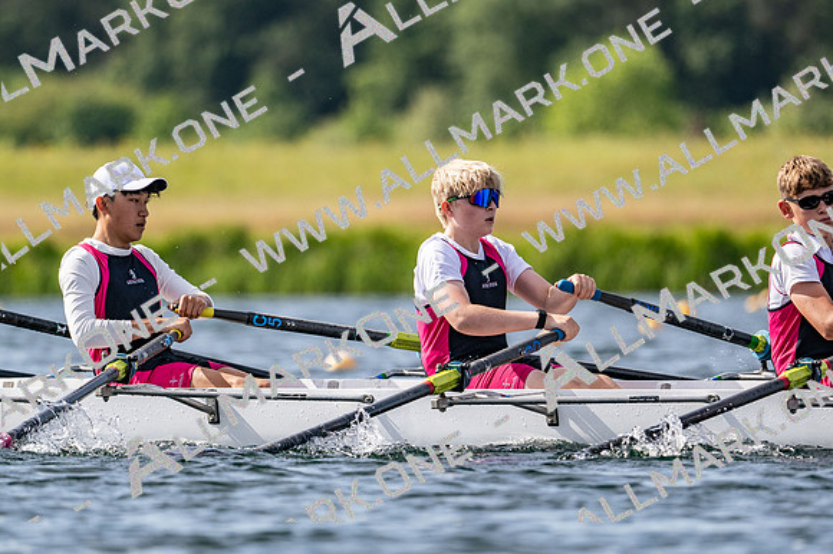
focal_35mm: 600
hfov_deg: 3.4
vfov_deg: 2.3
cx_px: 416
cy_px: 277
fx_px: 13875
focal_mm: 400
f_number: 4.5
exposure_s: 1/2500
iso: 220
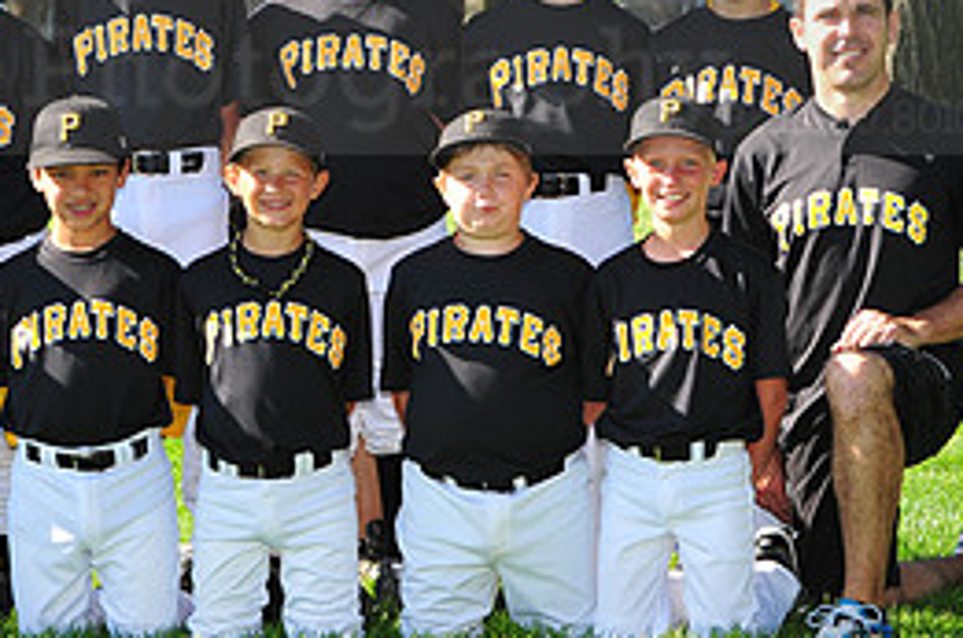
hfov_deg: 11.5
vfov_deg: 7.7
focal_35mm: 178
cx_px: 277
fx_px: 4753
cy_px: 44
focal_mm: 80
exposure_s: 1/250
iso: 200
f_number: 7.1
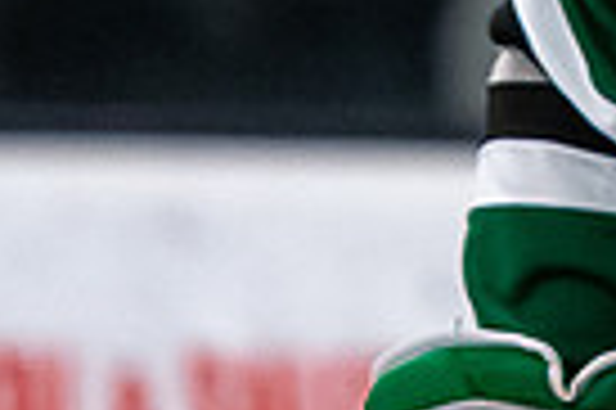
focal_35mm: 2262
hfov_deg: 0.9
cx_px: 1119
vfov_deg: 0.6
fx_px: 38659
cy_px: -462
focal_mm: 200
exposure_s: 1/800
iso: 1600
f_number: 2.8
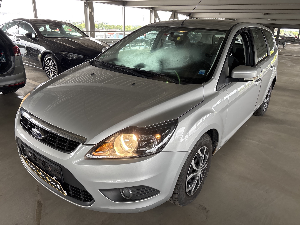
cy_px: 112
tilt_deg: -19.4
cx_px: 150
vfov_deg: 53.1
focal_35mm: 26
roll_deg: -0.8
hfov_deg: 67.3
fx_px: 225
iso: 100
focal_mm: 5.96
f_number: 1.6
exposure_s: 1/121
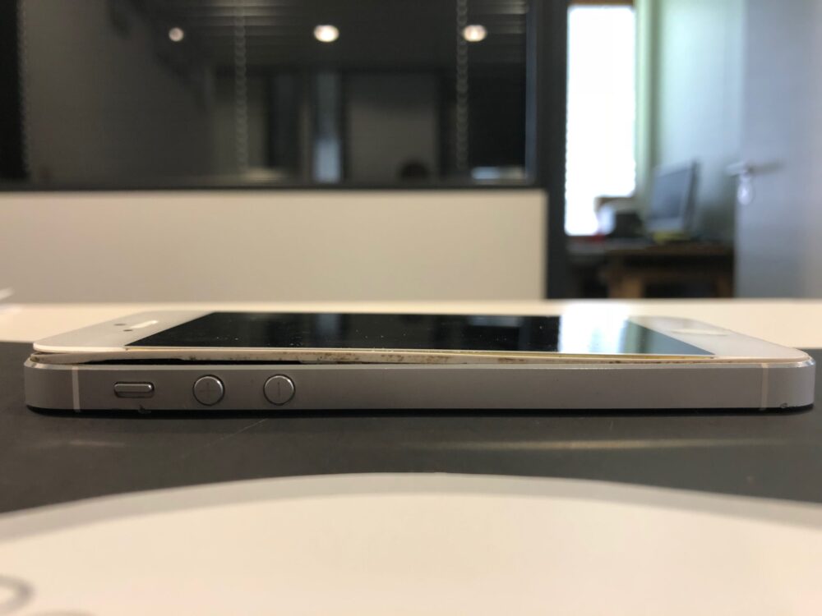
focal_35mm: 28
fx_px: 665
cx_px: 411
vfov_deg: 49.7
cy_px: 308
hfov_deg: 63.4
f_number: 1.8
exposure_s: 1/17
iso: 80
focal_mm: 4
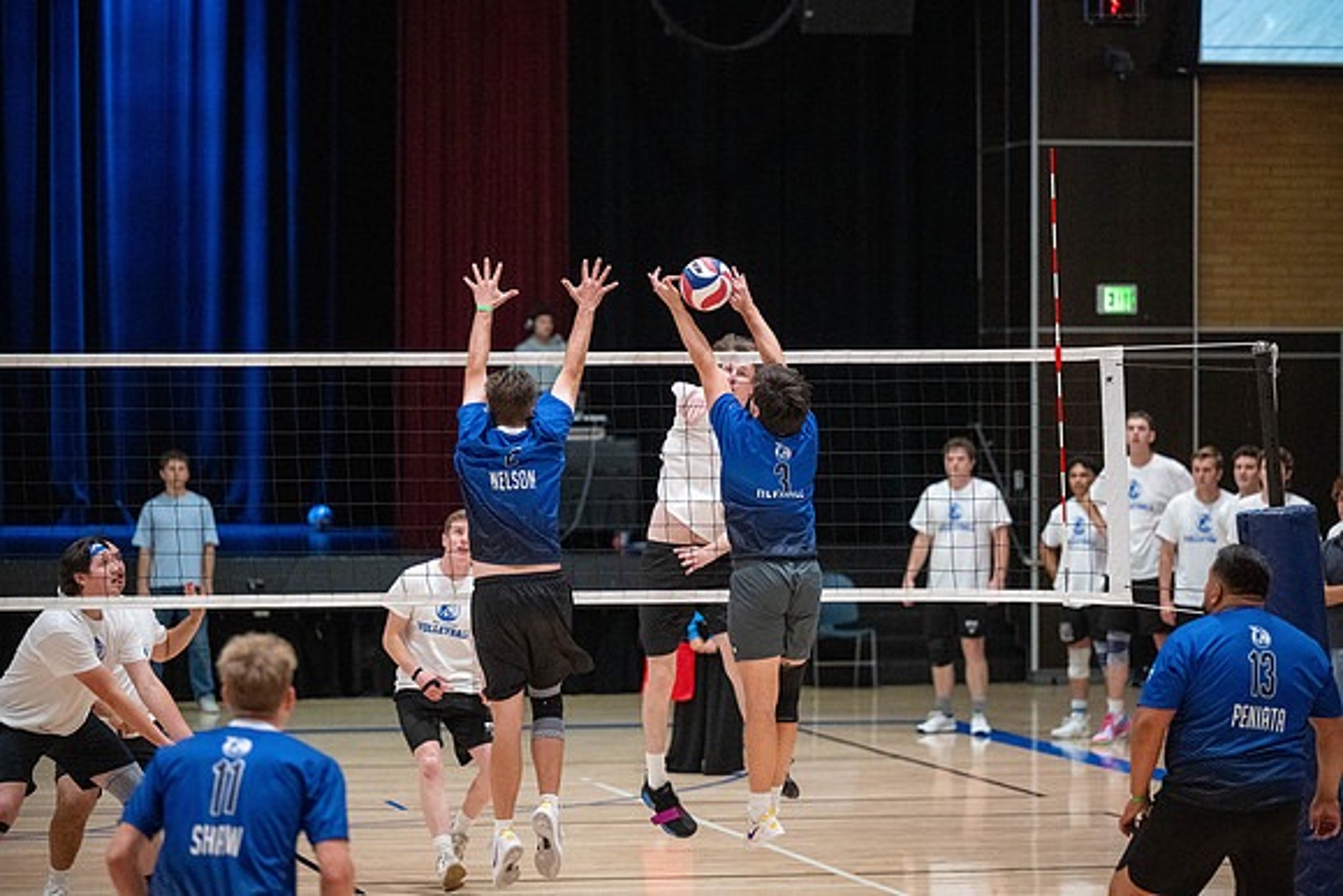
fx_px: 5224
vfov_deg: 9.8
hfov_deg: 14.7
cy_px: 448
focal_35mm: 140
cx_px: 672
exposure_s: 1/640
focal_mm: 140
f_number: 2.8
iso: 6400
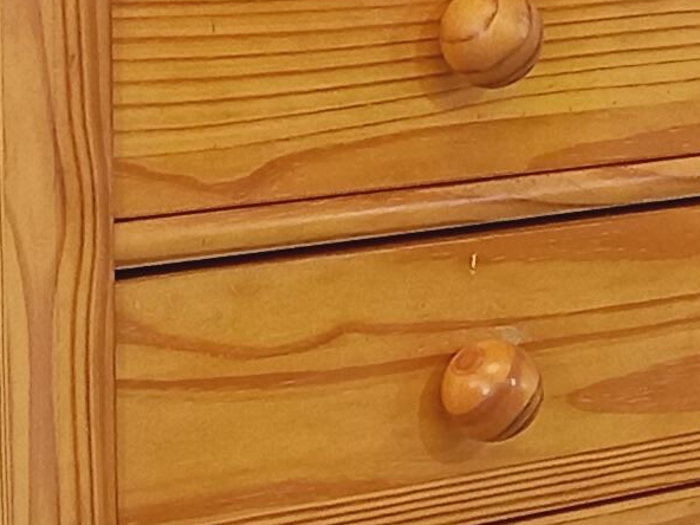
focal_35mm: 169
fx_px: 3417
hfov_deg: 11.6
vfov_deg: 8.8
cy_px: 153
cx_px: 639
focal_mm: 4.65
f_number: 1.8
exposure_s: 1/49
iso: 160
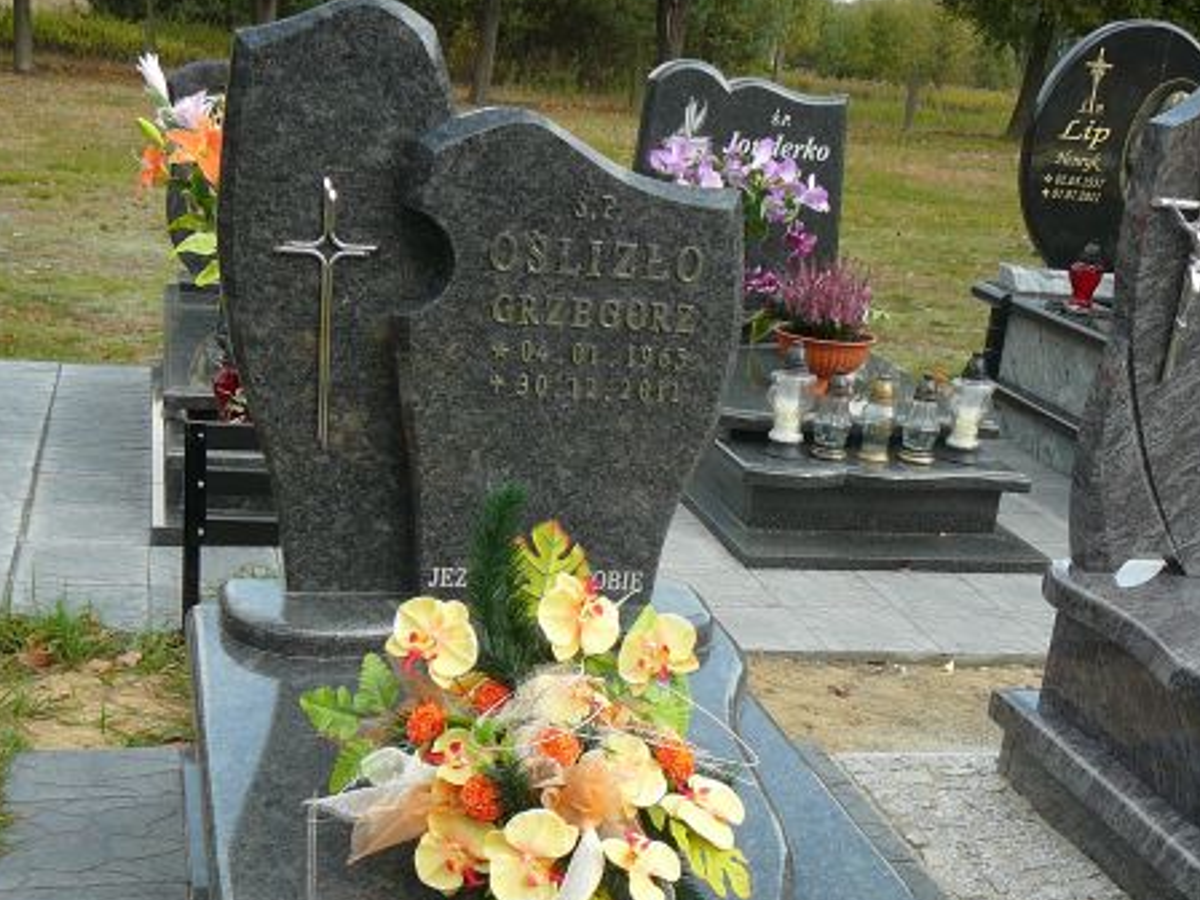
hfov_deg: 38.2
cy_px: 814
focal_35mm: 50
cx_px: 613
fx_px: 1733
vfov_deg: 28.0
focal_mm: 5.2
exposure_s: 1/250
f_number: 2.8
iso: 80
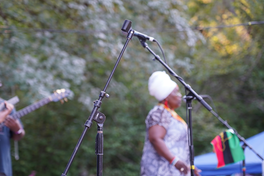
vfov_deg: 11.3
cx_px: 131
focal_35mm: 121
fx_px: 887
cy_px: 90
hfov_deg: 16.9
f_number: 4
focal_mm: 105
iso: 640
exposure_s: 1/160
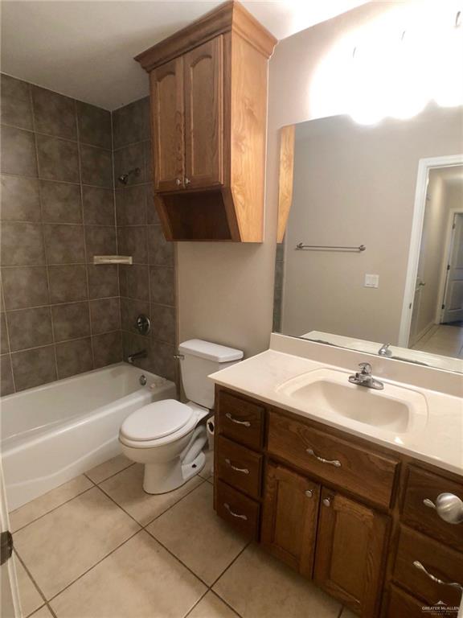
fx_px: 499
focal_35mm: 28
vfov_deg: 63.4
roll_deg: -1.3
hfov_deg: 49.7
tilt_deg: -11.3
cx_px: 232
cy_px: 309
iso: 40
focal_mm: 4
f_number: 1.8
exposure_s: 1/30
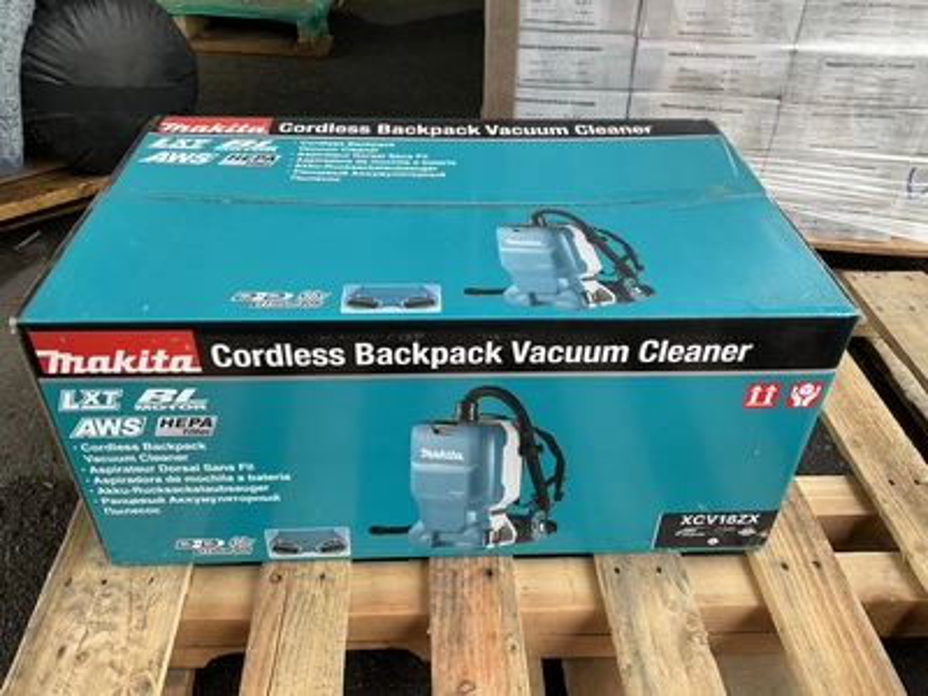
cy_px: 348
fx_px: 777
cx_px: 464
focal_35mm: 29
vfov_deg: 48.2
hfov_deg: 61.7
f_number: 1.8
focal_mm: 3
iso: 20
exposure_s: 1/154
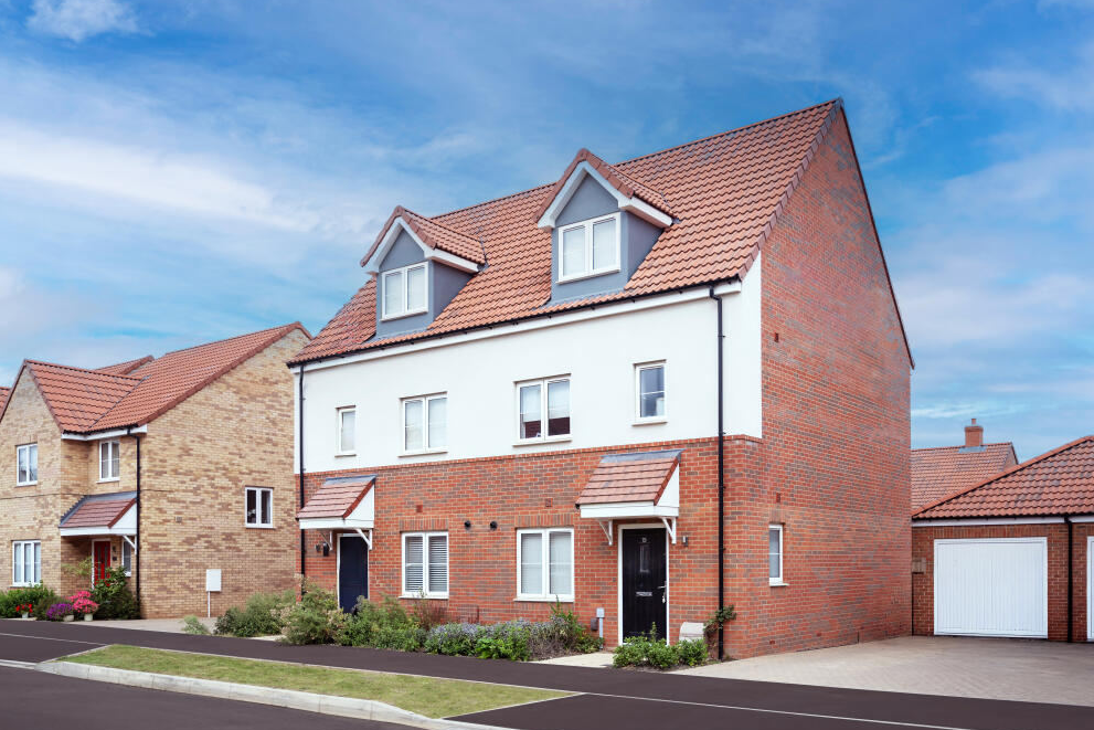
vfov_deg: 41.7
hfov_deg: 59.5
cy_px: 363
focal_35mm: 32
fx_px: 958
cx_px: 546
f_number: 2.8
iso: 200
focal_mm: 30.5
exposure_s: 1/2500
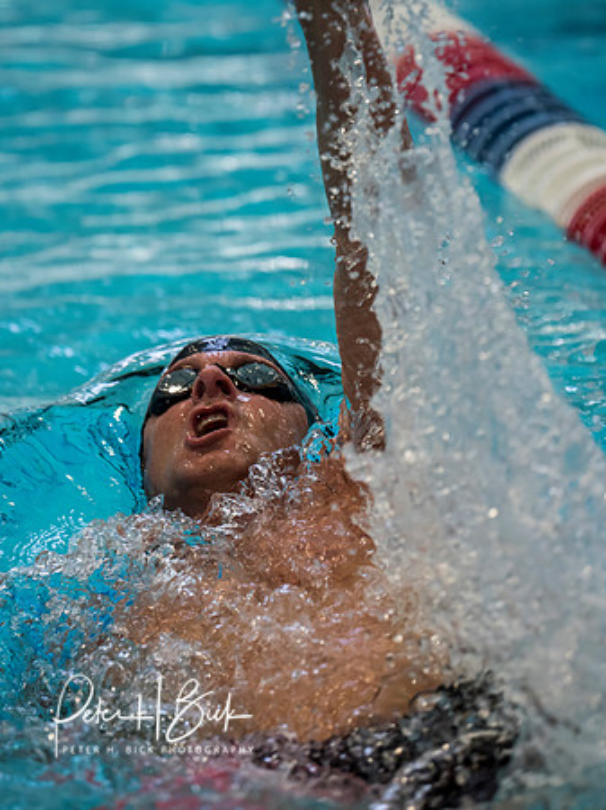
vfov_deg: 4.9
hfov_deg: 3.7
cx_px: 303
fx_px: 9369
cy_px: 405
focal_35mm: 401
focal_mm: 200
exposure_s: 1/1000
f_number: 2.8
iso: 1600
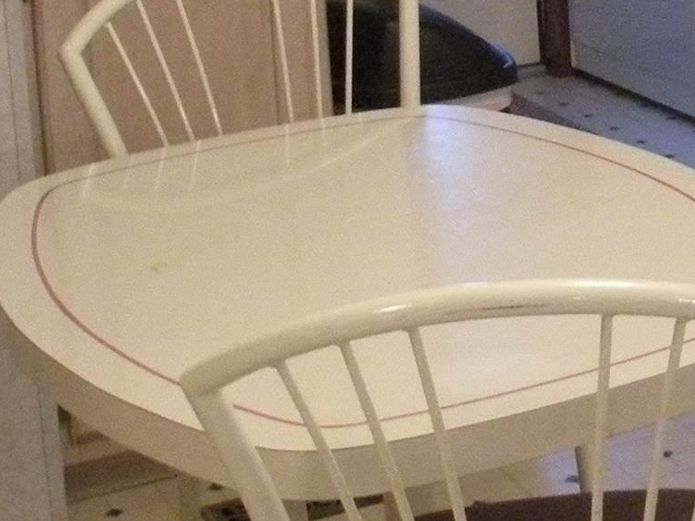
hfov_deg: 16.7
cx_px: 1008
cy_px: -229
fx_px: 2168
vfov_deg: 13.1
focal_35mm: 108
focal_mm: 4.7
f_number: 2.8
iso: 400
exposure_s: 1/18
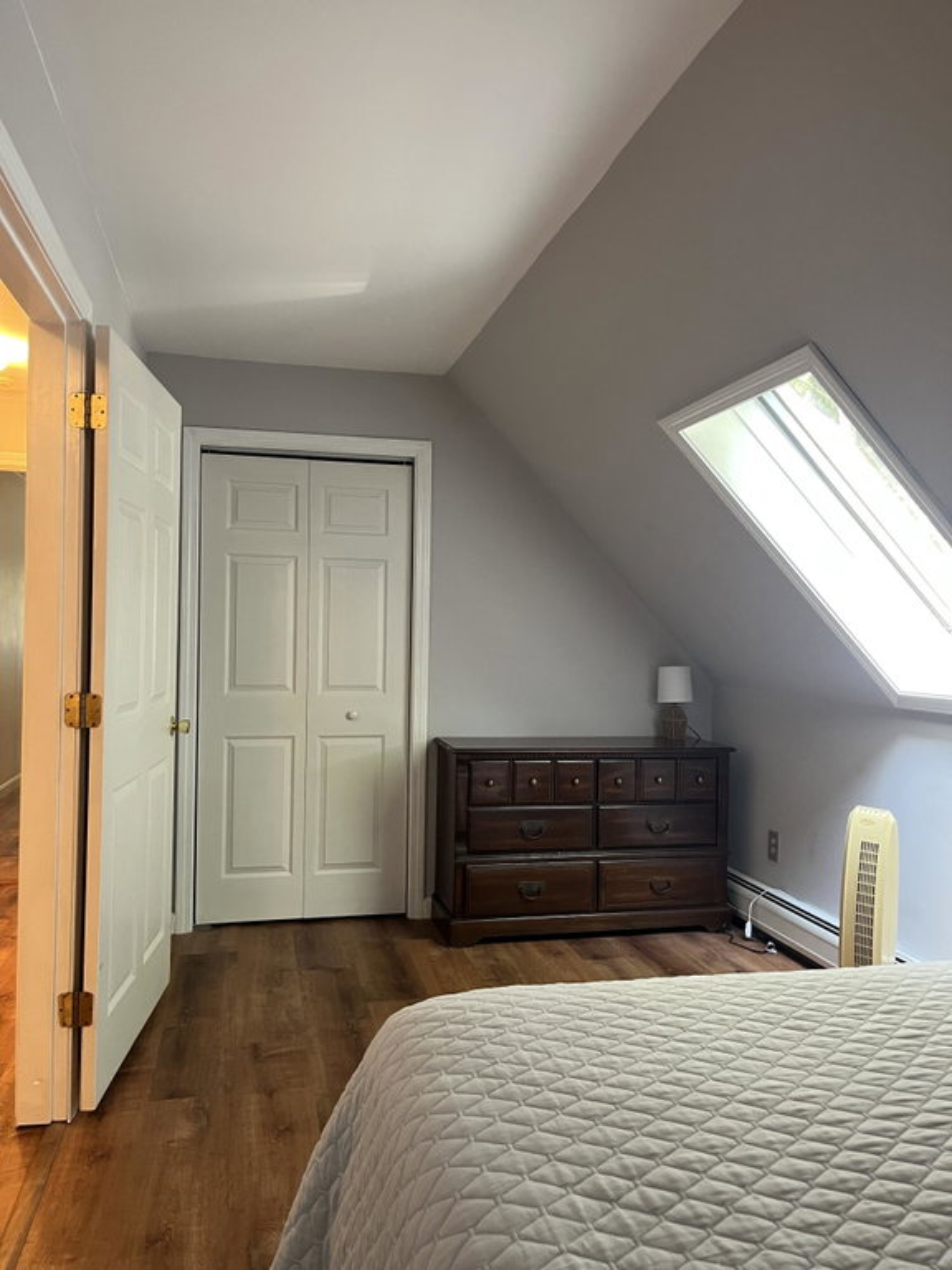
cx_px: 476
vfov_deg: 67.3
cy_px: 635
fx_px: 953
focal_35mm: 26
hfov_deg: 53.1
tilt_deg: -1.9
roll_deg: -1.7
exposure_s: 1/60
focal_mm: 5.1
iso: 200
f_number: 1.6
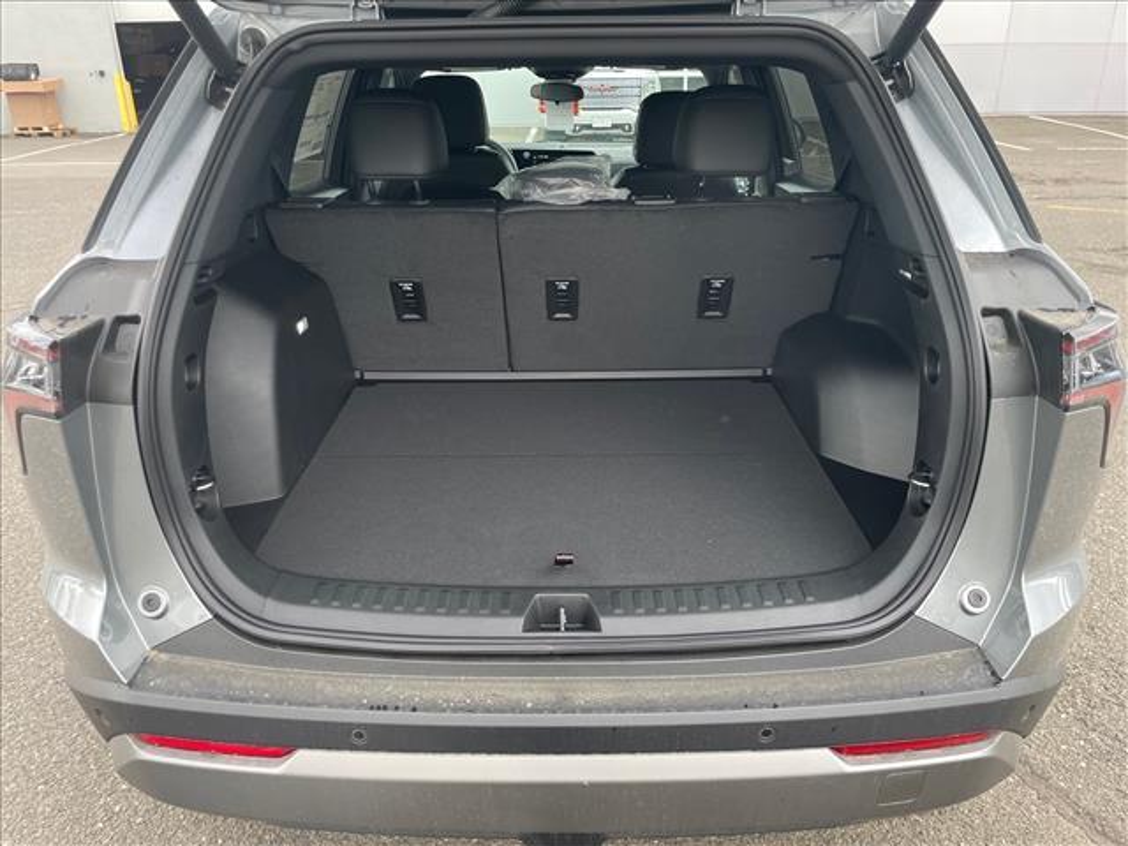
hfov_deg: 67.3
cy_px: 423
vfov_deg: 53.1
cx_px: 564
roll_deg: +0.9
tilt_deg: -23.1
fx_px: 847
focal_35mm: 26
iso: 80
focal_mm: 4.2
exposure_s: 1/121
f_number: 1.6
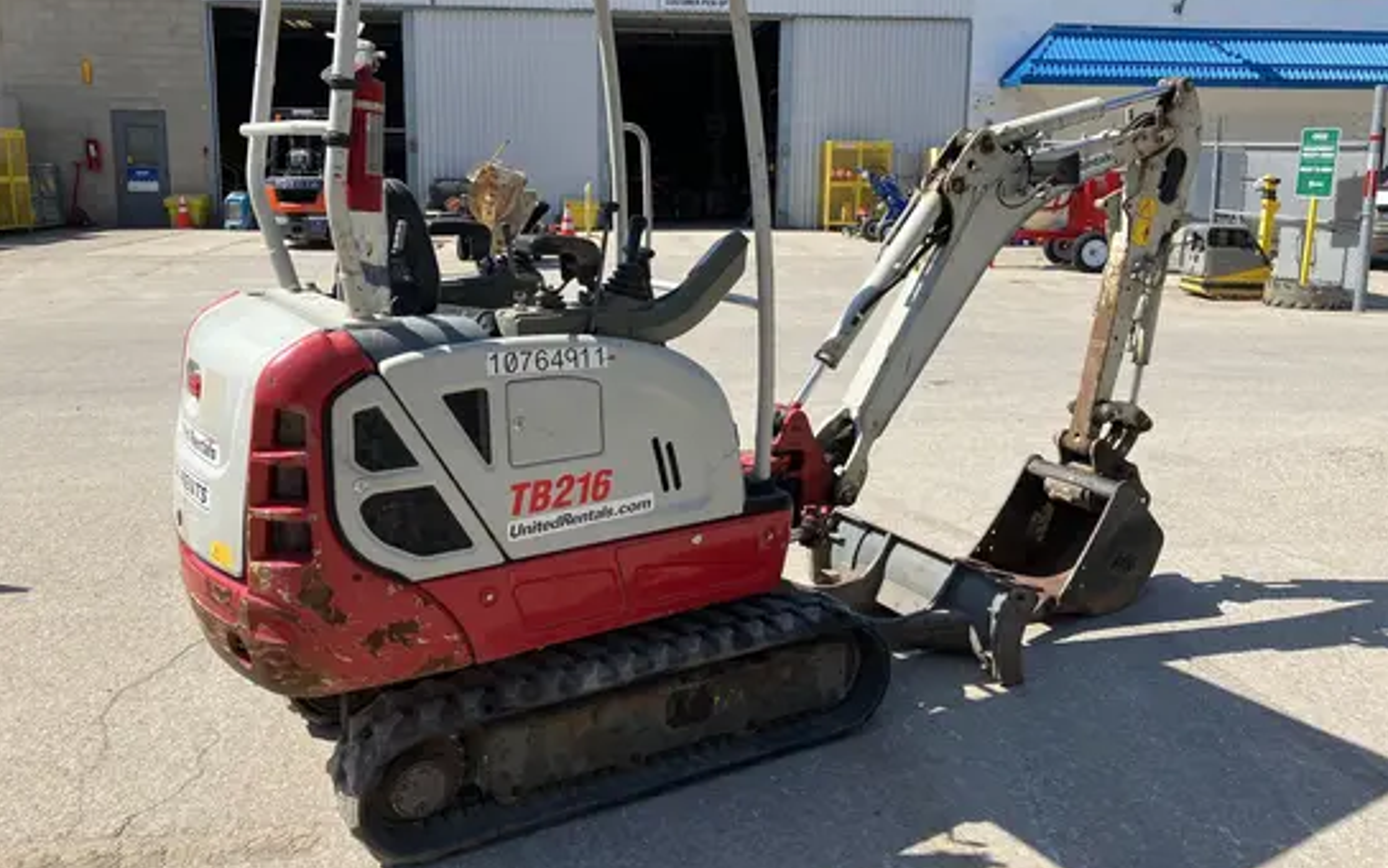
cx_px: 697
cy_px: 374
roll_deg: +0.0
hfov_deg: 62.9
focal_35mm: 30
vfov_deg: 41.7
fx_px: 1135
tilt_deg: -8.9
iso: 32
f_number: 1.8
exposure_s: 1/1675
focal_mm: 3.99
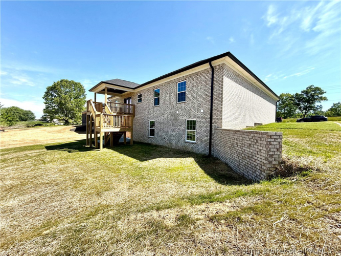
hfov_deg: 102.1
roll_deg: -1.0
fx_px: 138
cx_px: 170
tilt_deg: -0.8
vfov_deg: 85.7
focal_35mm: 14
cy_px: 128
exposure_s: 1/1211
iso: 50
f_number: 2.2
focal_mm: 2.22
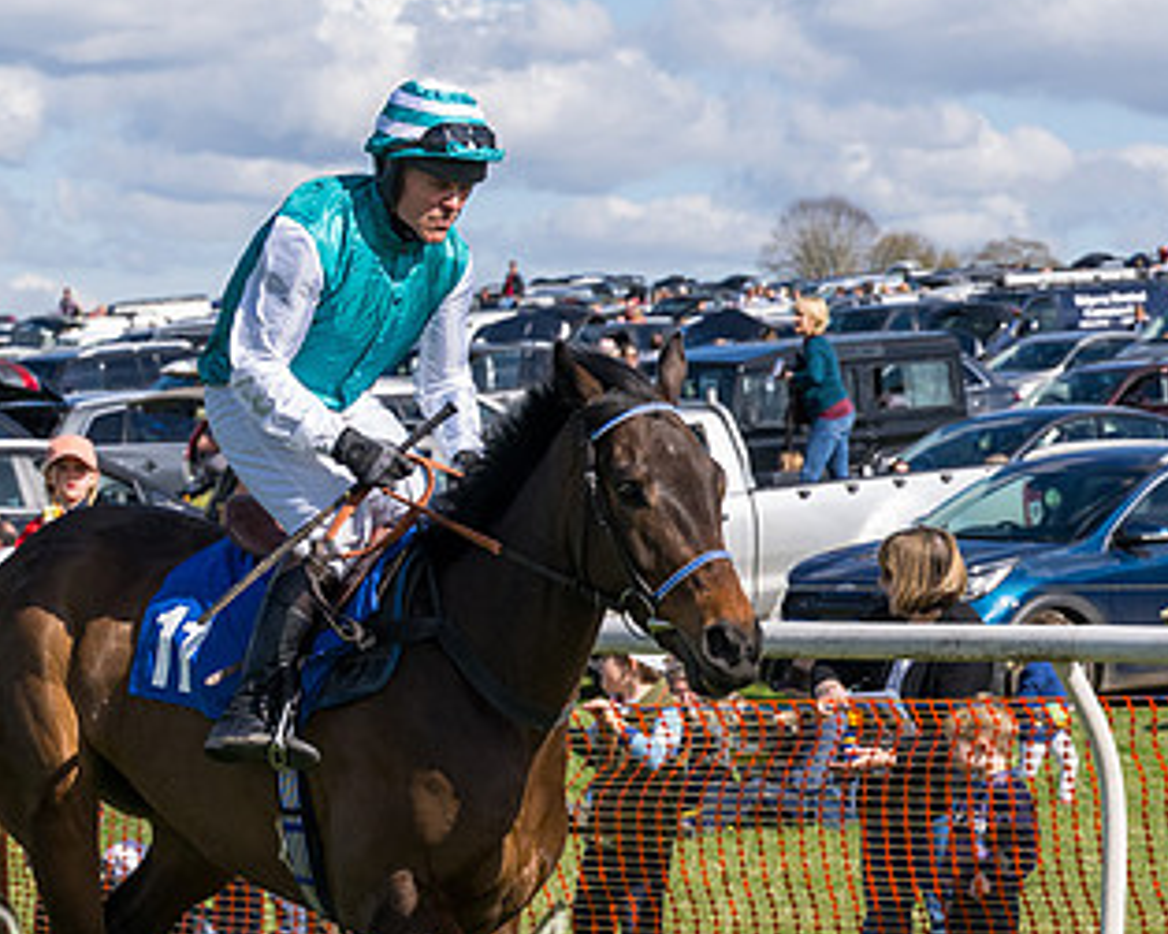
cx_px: 777
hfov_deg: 9.1
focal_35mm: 212
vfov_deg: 7.3
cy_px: 807
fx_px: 7326
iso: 400
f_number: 5.6
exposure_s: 1/2000
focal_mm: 70
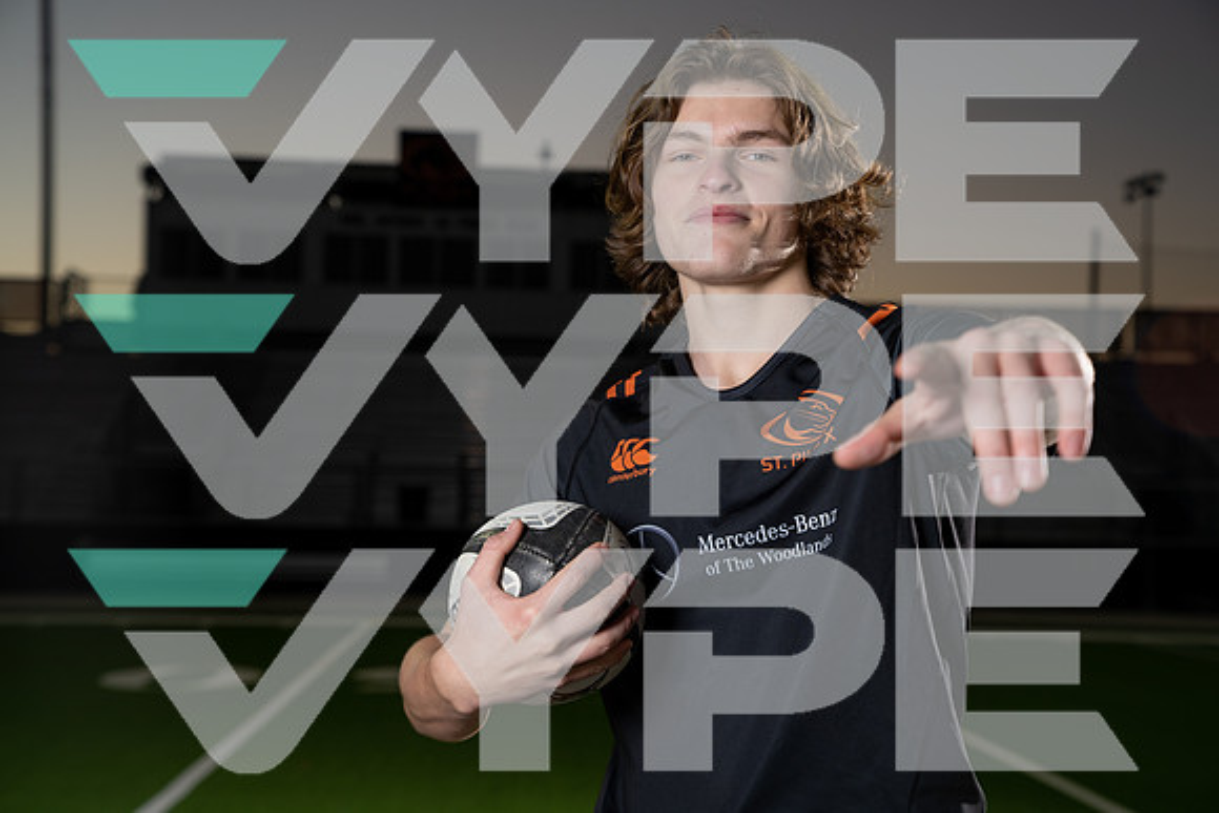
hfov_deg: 34.5
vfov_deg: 23.4
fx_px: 1964
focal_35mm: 58
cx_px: 610
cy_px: 406
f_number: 4.5
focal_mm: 58
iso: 160
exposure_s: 1/250
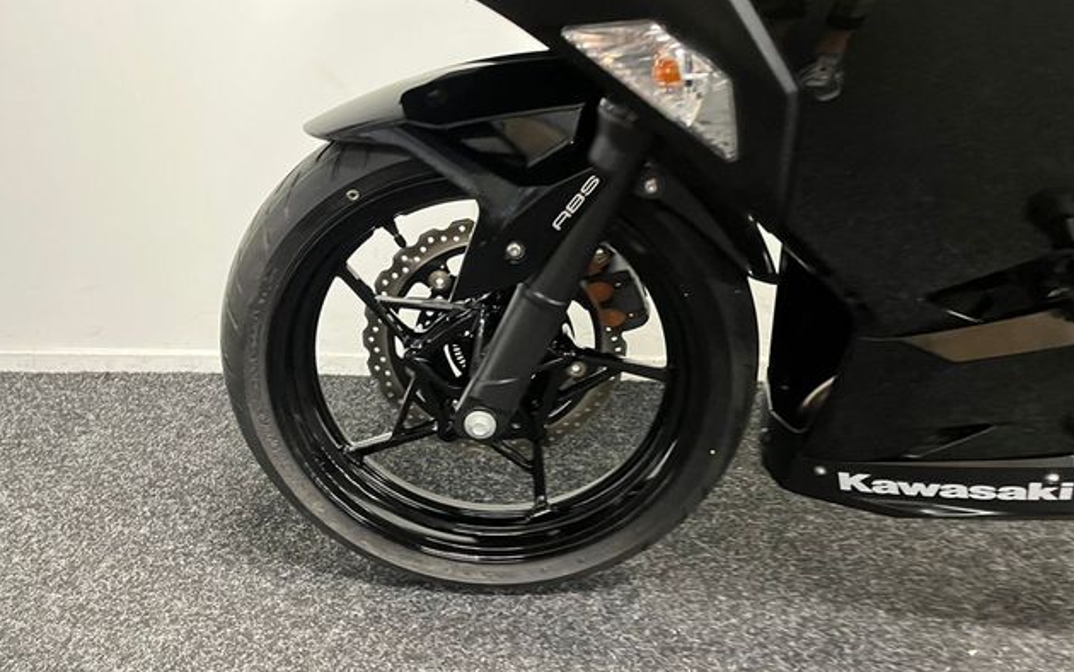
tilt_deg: -22.8
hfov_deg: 66.5
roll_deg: -3.6
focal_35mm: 28
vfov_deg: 44.6
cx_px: 530
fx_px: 820
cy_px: 326
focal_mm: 5.1
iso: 500
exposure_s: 1/33
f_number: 1.6
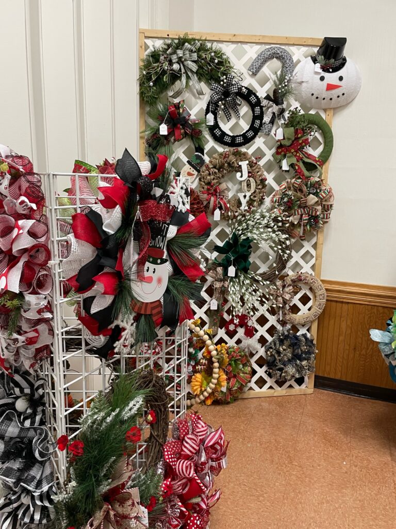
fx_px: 397
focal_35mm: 26
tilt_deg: -12.7
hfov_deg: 53.1
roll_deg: -1.9
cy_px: 264
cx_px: 198
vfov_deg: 67.3
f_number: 1.6
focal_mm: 4.2
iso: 160
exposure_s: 1/60
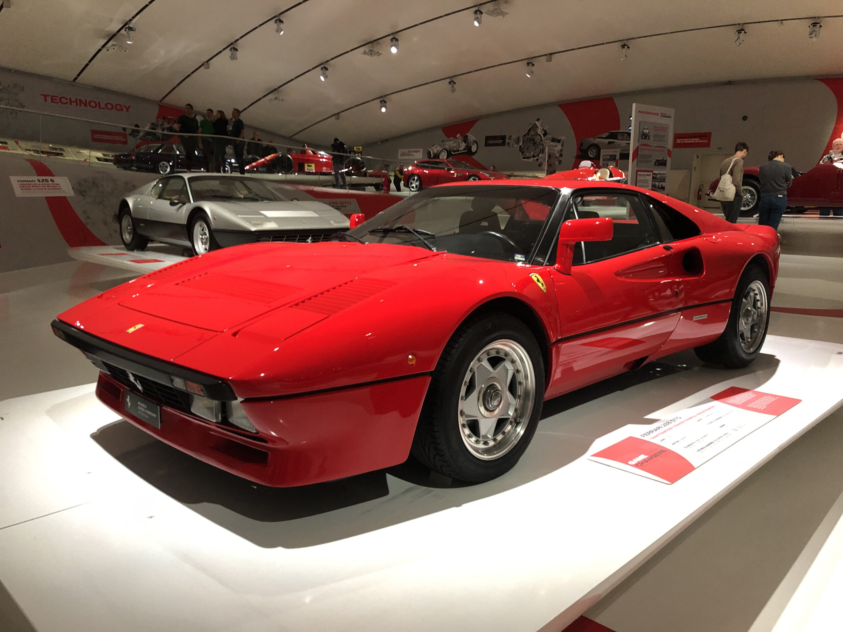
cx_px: 422
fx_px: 682
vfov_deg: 49.7
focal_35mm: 28
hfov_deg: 63.4
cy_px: 316
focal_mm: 4
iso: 80
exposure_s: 1/17
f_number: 1.8
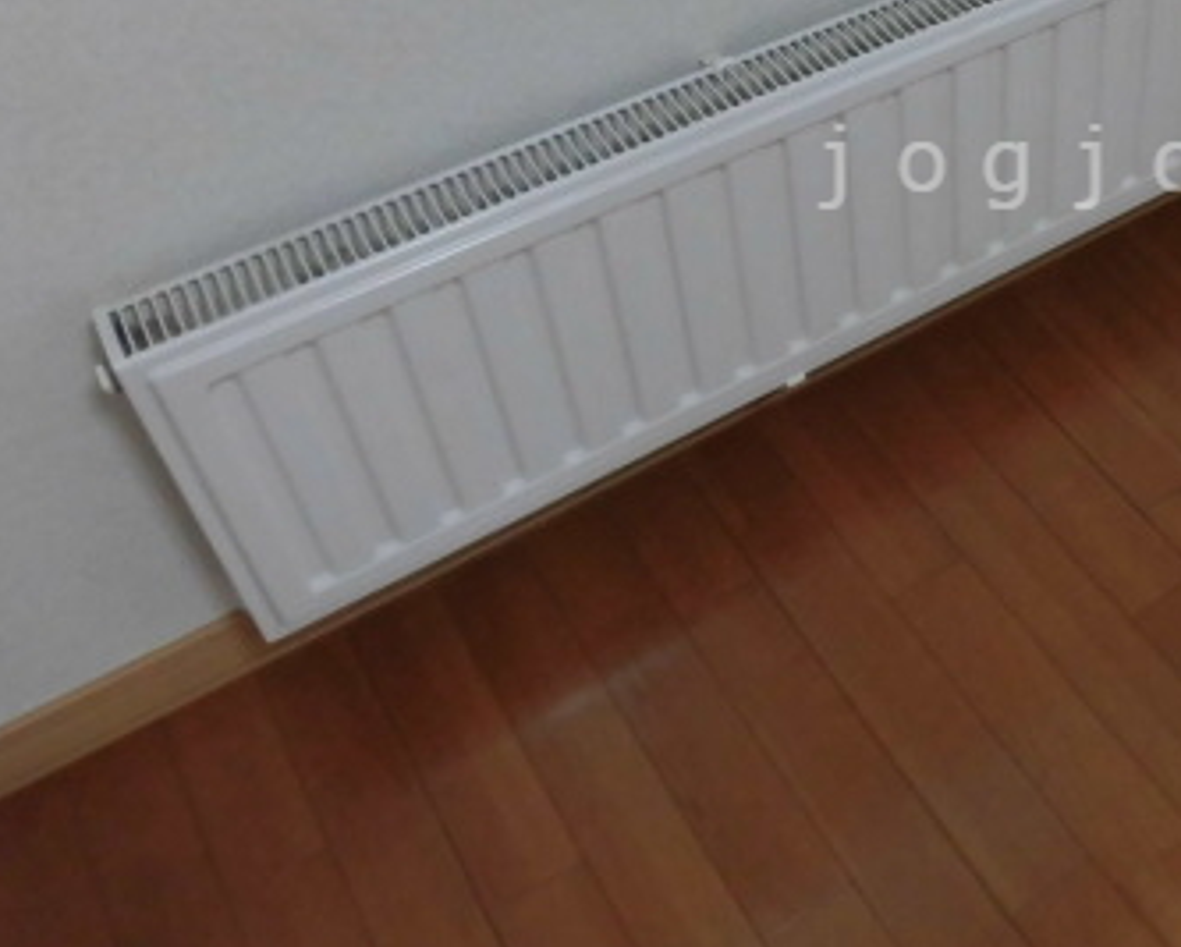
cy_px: 167
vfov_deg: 32.4
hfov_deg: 38.3
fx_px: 1574
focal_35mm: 45
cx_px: 1060
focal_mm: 4.3
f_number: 3.1
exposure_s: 1/40
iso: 250
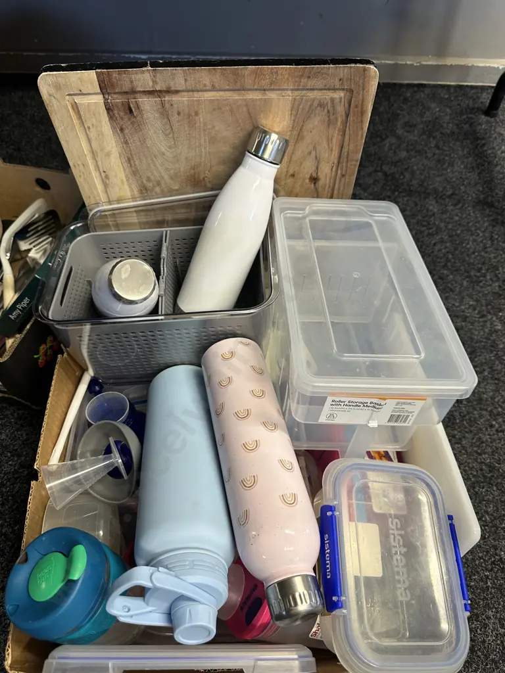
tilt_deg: -56.1
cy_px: 336
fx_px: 467
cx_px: 252
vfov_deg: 71.6
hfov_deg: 56.8
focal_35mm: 24
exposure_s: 1/50
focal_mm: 6.86
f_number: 1.78
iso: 125
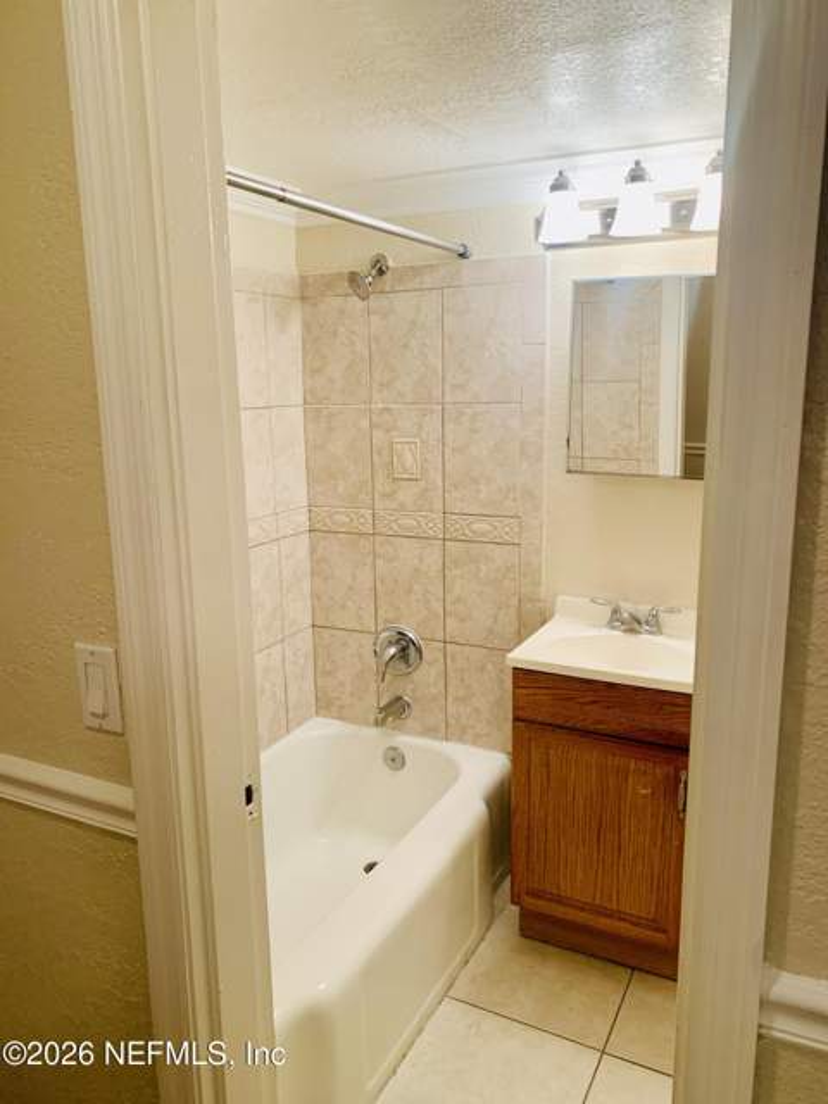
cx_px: 414
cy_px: 552
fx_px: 829
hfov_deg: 53.1
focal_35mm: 26
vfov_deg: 67.3
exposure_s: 1/60
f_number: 1.8
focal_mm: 4.25
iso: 100
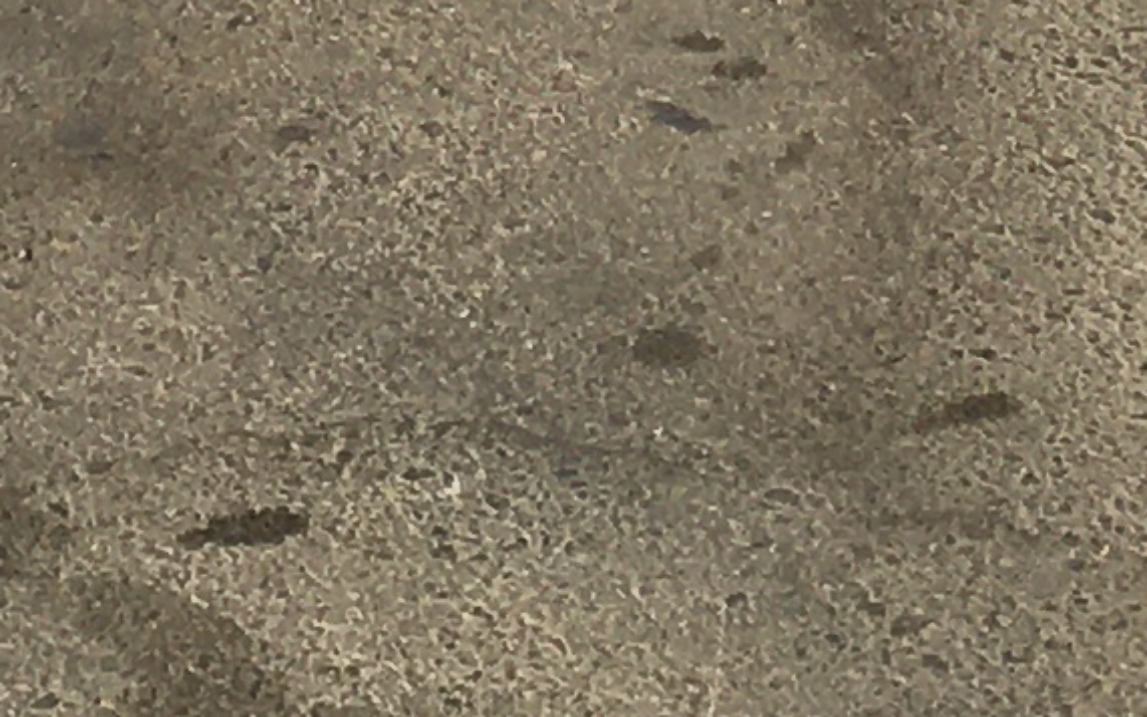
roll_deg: +1.5
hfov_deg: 9.7
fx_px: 6784
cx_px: 570
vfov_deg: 5.5
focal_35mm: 217
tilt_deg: -6.3
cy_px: -1842
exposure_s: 1/1923
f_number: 2.2
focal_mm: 4.15
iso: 25
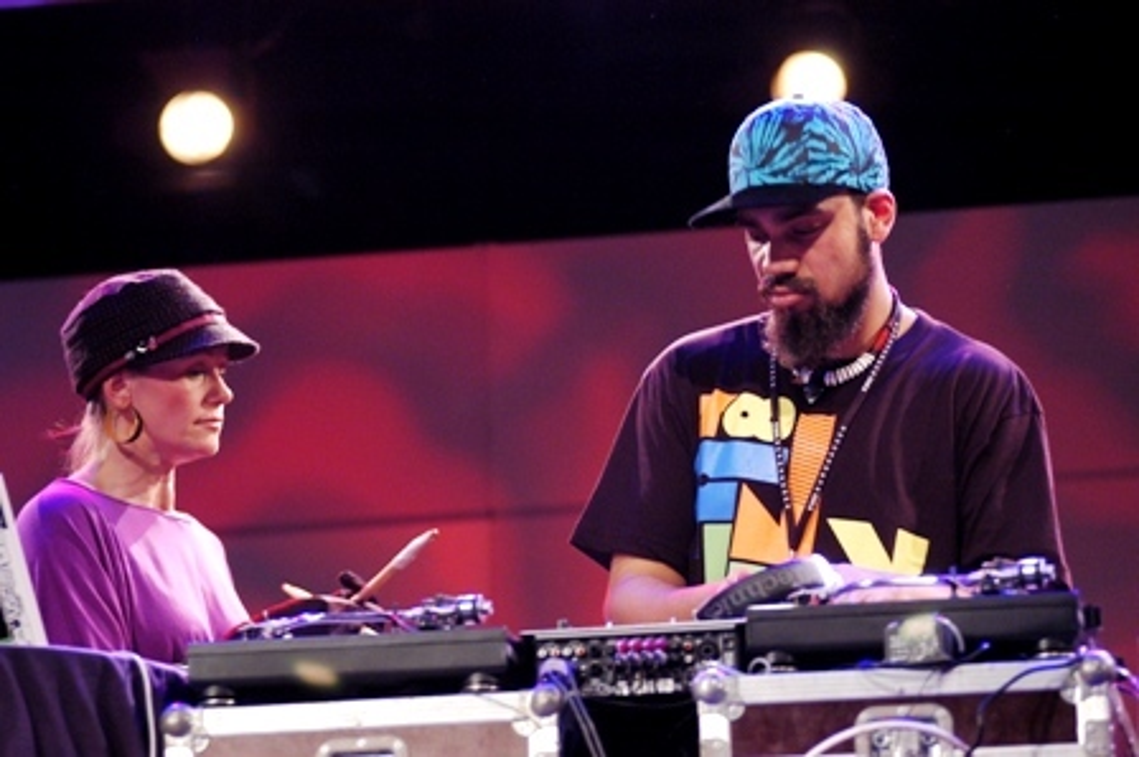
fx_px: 5928
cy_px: 378
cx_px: 570
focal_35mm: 188
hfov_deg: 11.0
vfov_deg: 7.3
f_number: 2.8
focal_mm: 125
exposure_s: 1/60
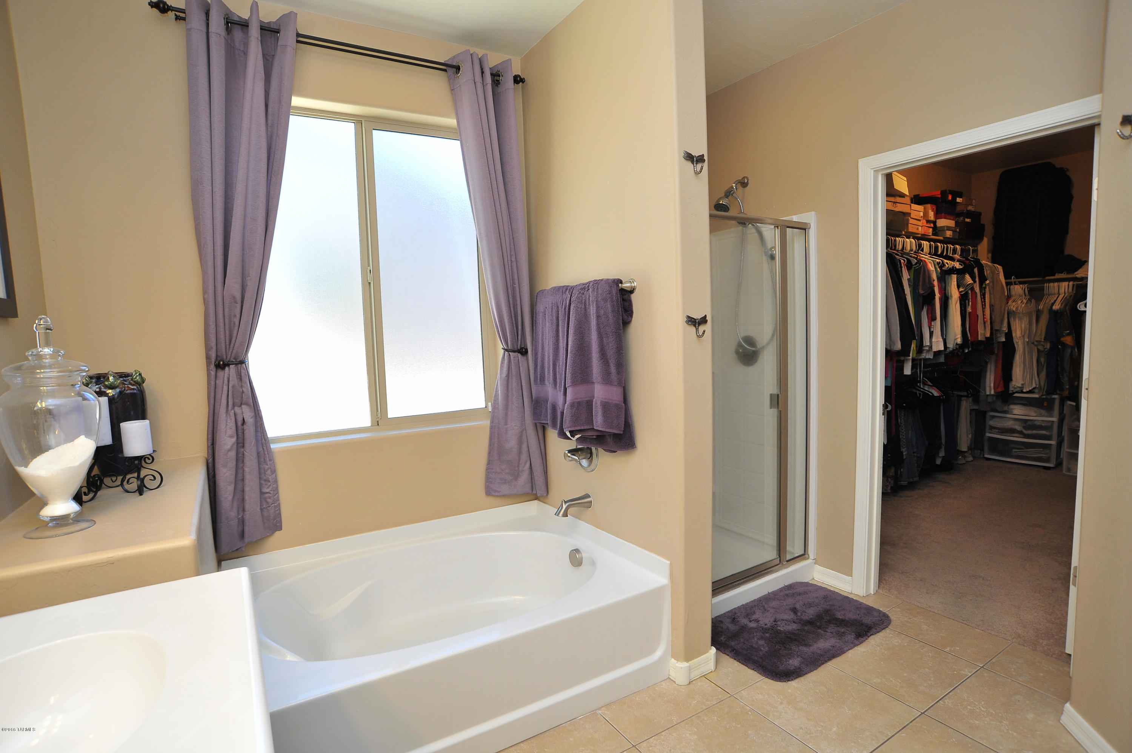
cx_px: 566
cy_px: 376
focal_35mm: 18
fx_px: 566
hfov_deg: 90.0
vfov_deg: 67.3
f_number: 7.1
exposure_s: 1/60
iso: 1000
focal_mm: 18
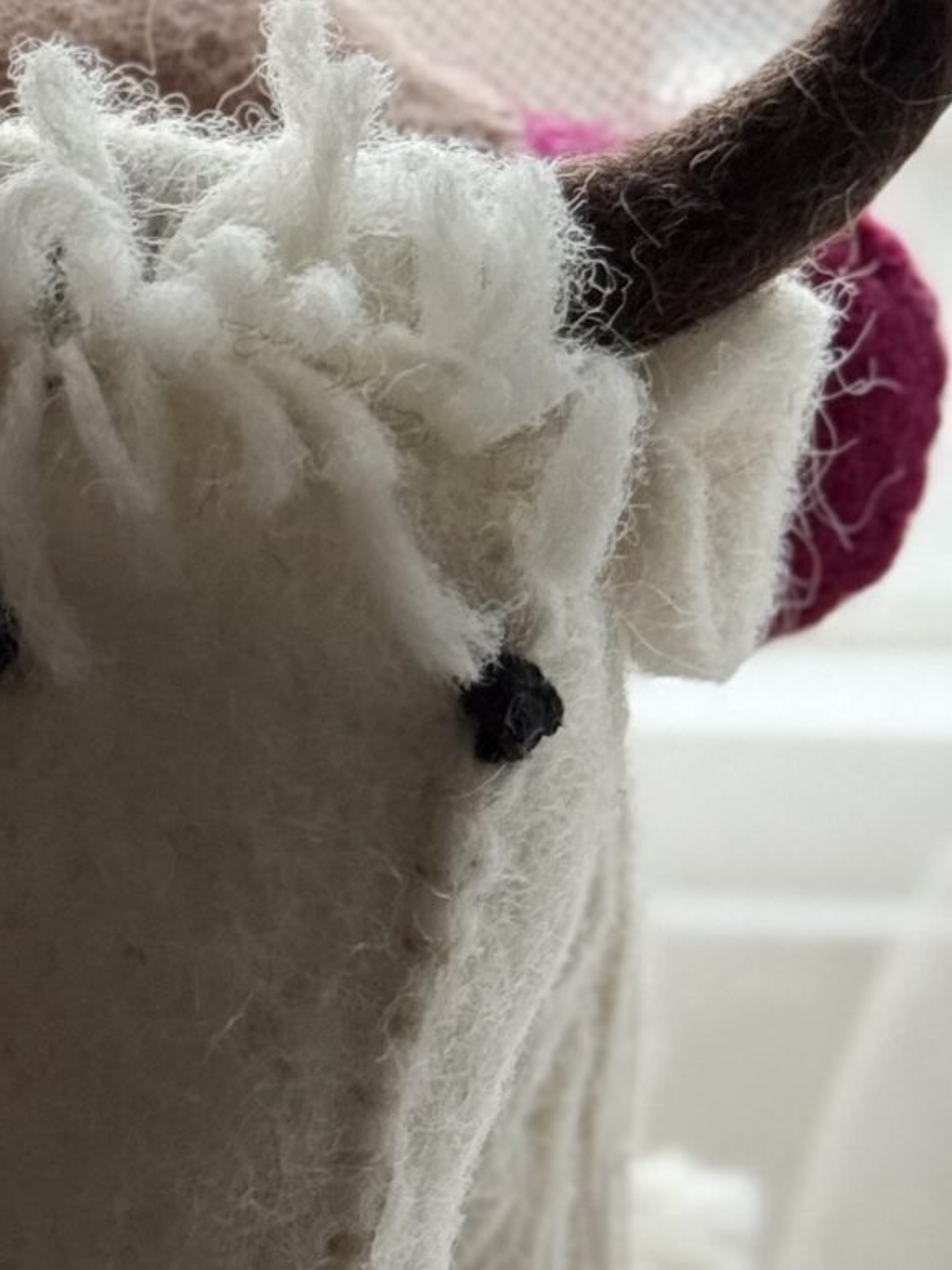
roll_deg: +2.5
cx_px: -619
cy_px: 421
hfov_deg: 9.0
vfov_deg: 12.4
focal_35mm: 159
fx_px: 5829
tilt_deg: -6.9
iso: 250
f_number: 1.78
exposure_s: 1/54
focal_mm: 6.76
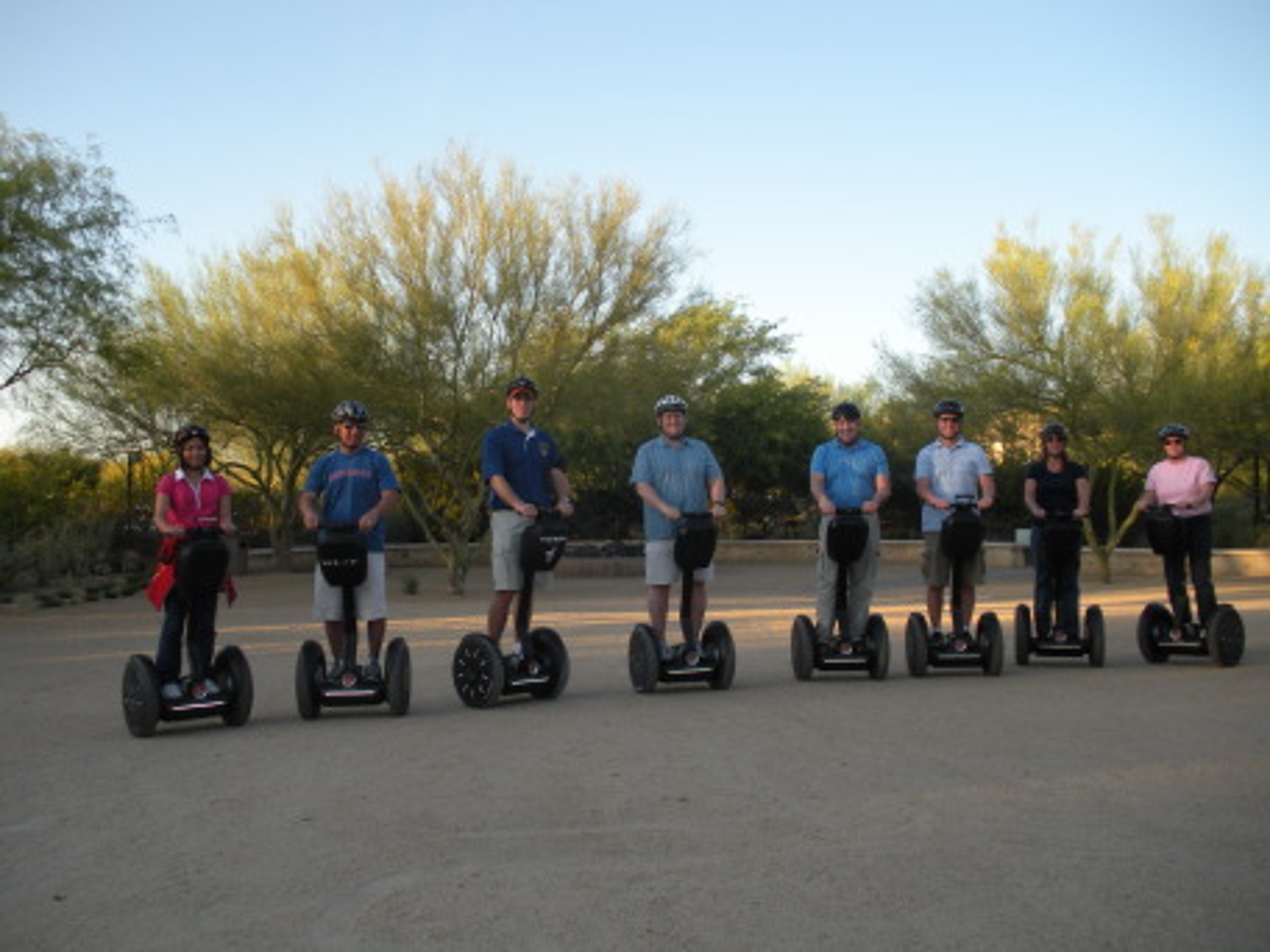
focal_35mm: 36
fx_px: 1321
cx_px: 635
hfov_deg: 51.4
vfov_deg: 39.7
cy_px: 476
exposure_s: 1/156
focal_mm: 6.3
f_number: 3.5
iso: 88
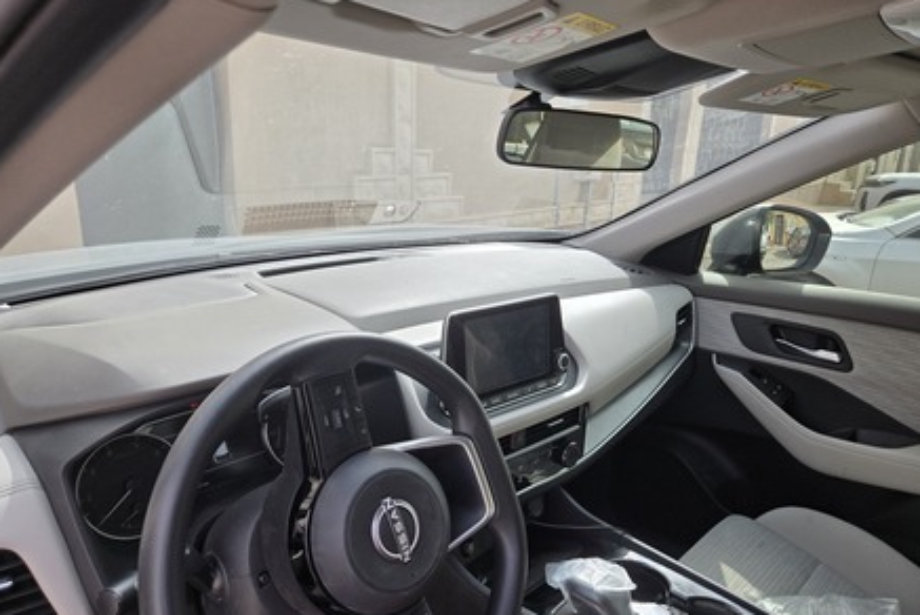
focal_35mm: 25
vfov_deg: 51.3
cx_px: 468
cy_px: 321
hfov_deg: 71.5
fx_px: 639
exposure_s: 1/1824
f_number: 1.8
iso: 80
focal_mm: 5.4
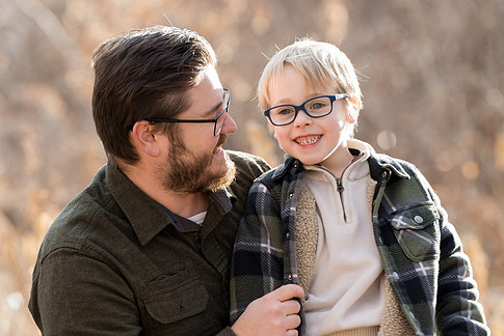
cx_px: 227
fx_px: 3348
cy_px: 199
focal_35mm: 239
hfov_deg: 8.6
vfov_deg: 5.8
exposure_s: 1/200
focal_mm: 200
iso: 400
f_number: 5
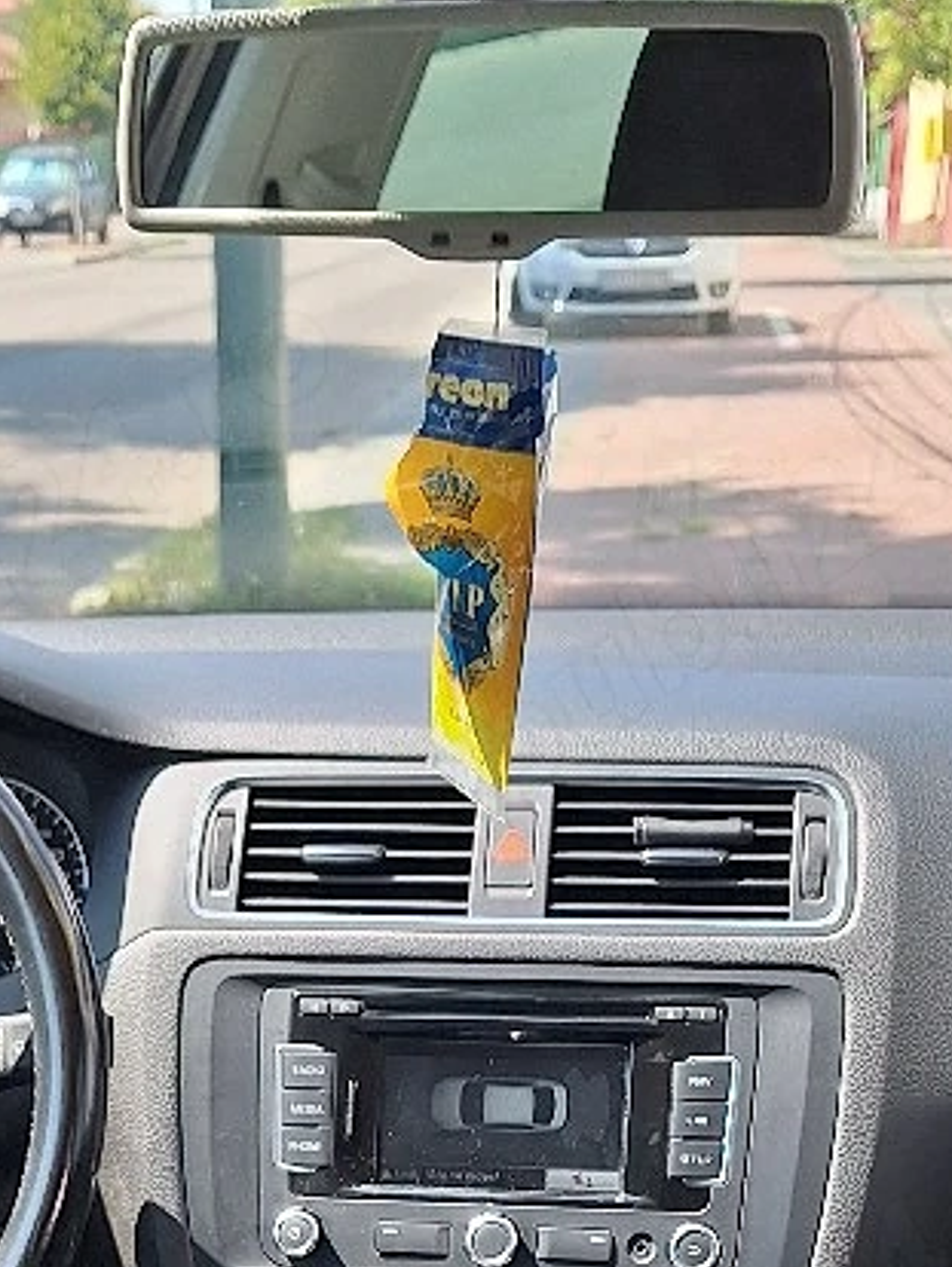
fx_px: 2711
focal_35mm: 74
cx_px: 202
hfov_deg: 19.7
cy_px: 1471
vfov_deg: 24.2
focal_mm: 5.54
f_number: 1.8
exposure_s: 1/455
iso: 40
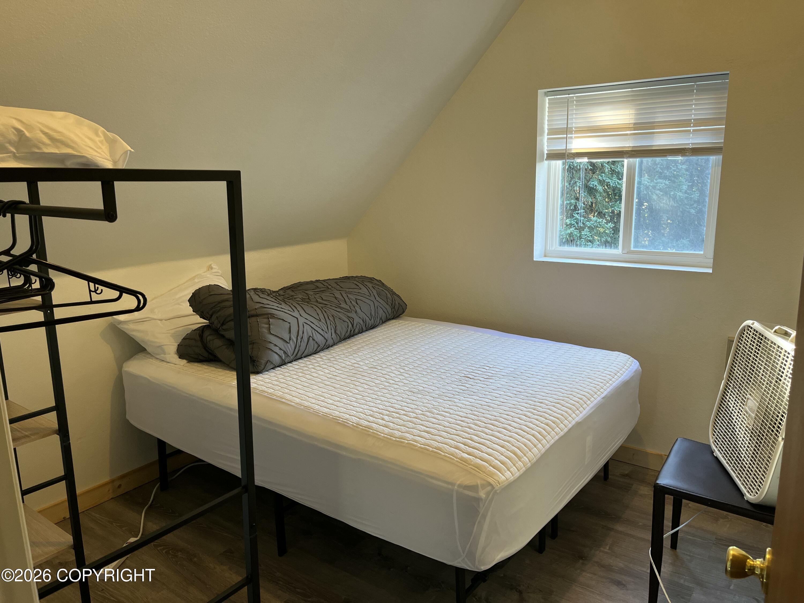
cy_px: 302
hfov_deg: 67.3
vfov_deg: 53.1
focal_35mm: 26
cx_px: 402
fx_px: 604
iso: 80
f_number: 1.6
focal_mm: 5.1
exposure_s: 1/60
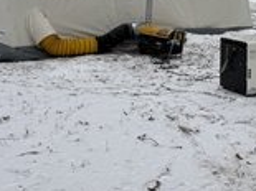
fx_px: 458
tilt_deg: -2.8
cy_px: -15
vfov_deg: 22.4
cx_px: 198
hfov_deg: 30.6
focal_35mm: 62
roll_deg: +0.3
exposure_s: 1/782
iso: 80
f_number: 1.78
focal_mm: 6.76
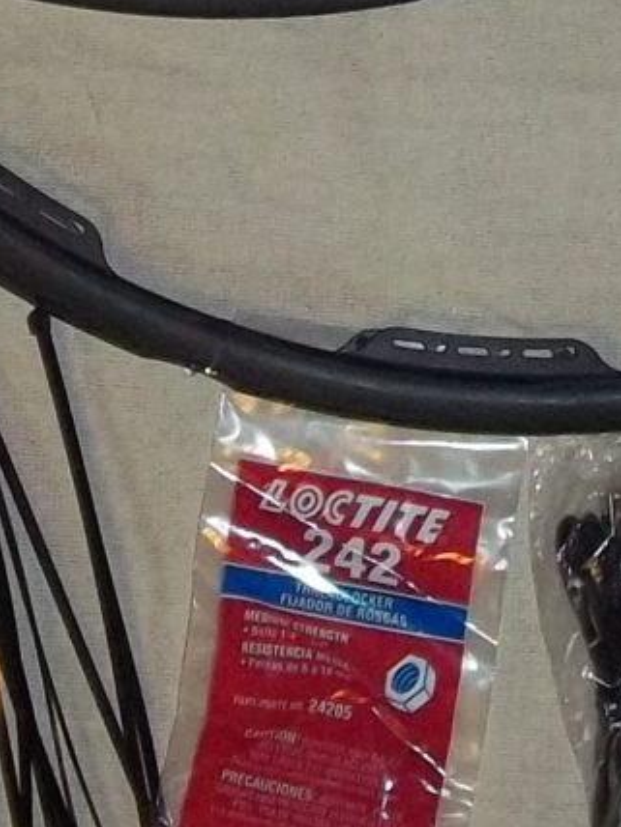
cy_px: -497
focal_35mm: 153
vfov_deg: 12.2
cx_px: 259
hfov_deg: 9.7
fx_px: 3660
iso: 160
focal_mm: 5.7
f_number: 2.9
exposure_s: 1/30
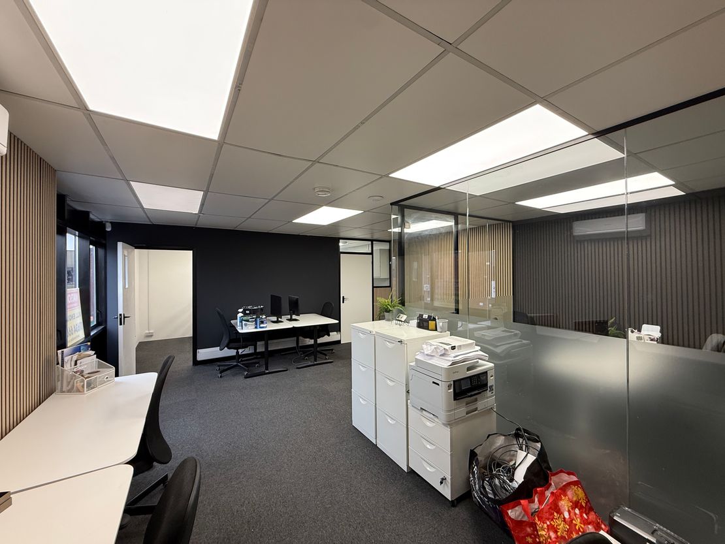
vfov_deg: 85.7
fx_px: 293
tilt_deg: +0.6
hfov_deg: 102.1
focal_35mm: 14
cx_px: 362
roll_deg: +0.4
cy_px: 272
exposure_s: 1/100
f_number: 2.2
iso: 160
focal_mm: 2.22
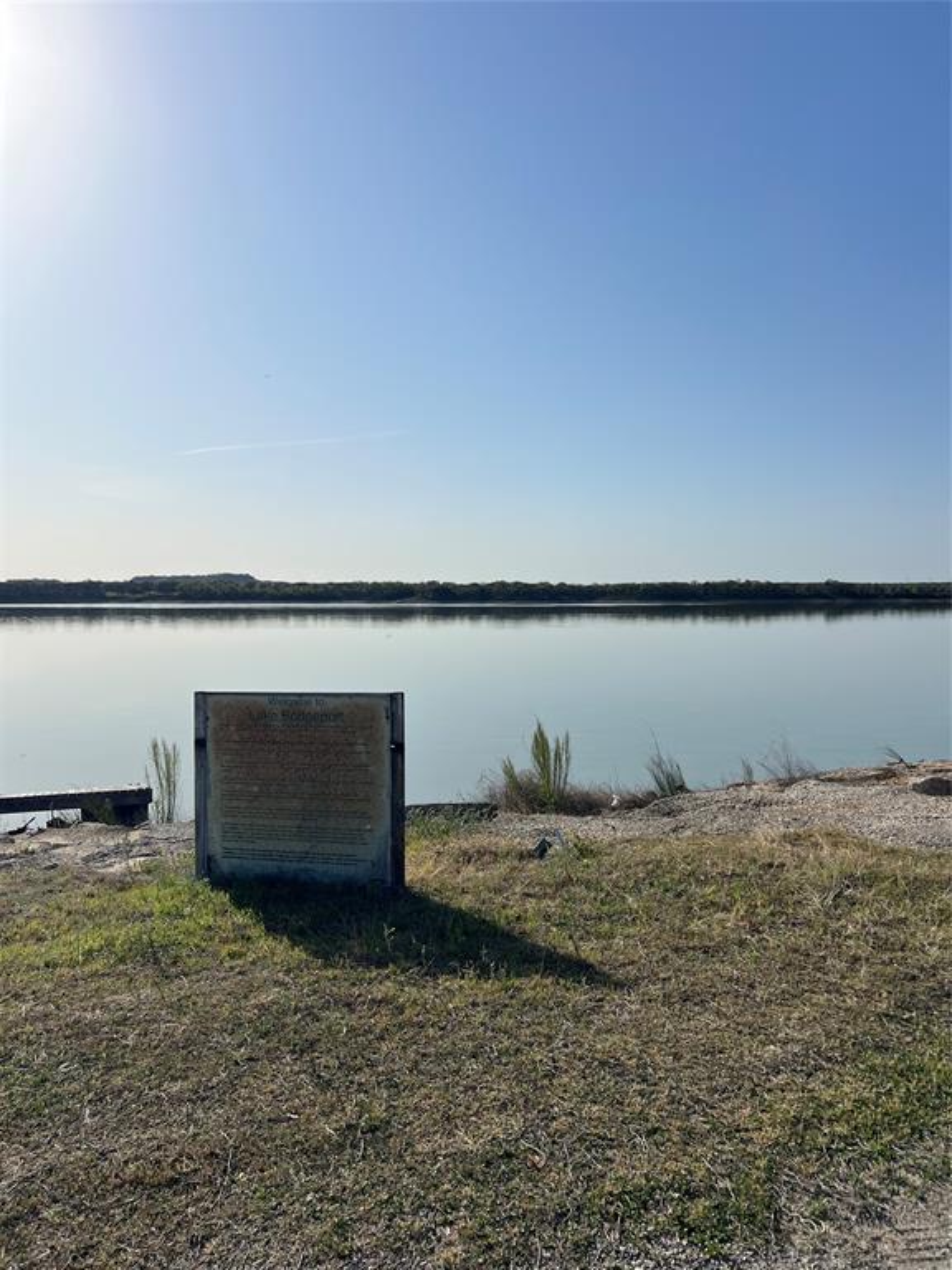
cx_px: 476
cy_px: 635
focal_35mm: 26
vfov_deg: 67.3
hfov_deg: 53.1
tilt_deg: -2.3
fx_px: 953
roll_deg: +0.0
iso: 50
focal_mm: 5.7
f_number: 1.5
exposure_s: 1/10309
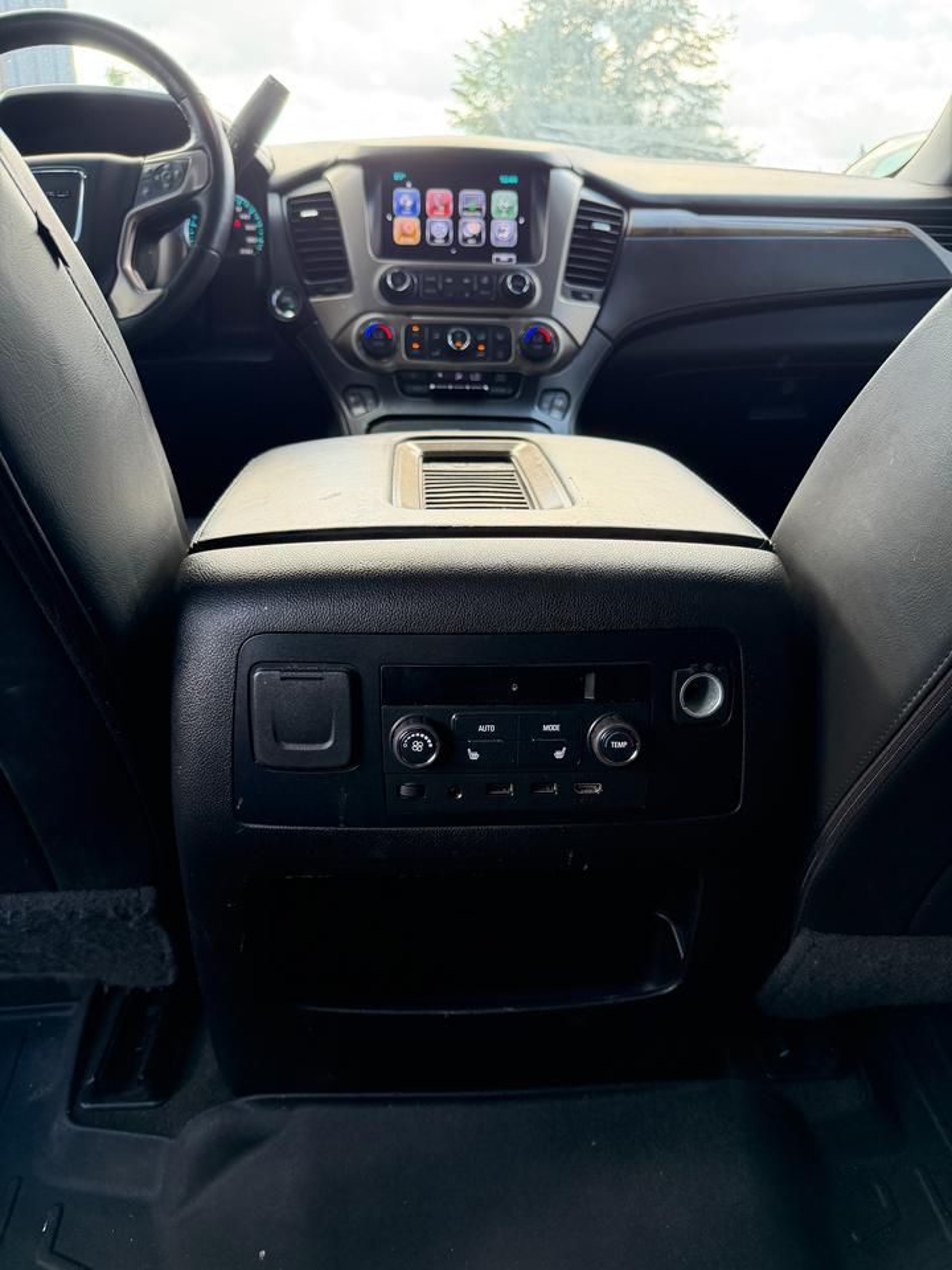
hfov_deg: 56.8
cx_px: 476
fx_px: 880
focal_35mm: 24
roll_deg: +0.0
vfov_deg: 71.6
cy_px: 635
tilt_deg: -22.0
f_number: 1.78
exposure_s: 1/121
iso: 200
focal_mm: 6.76
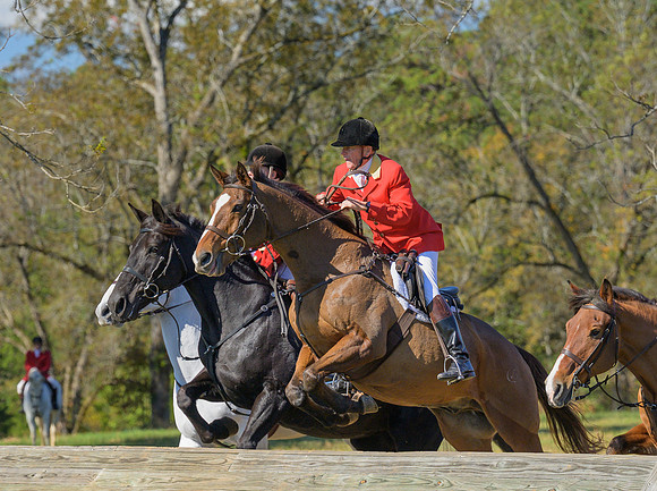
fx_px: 4230
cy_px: 264
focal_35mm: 223
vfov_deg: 6.6
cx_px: 318
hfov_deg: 8.9
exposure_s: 1/1000
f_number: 4
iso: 200
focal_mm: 120
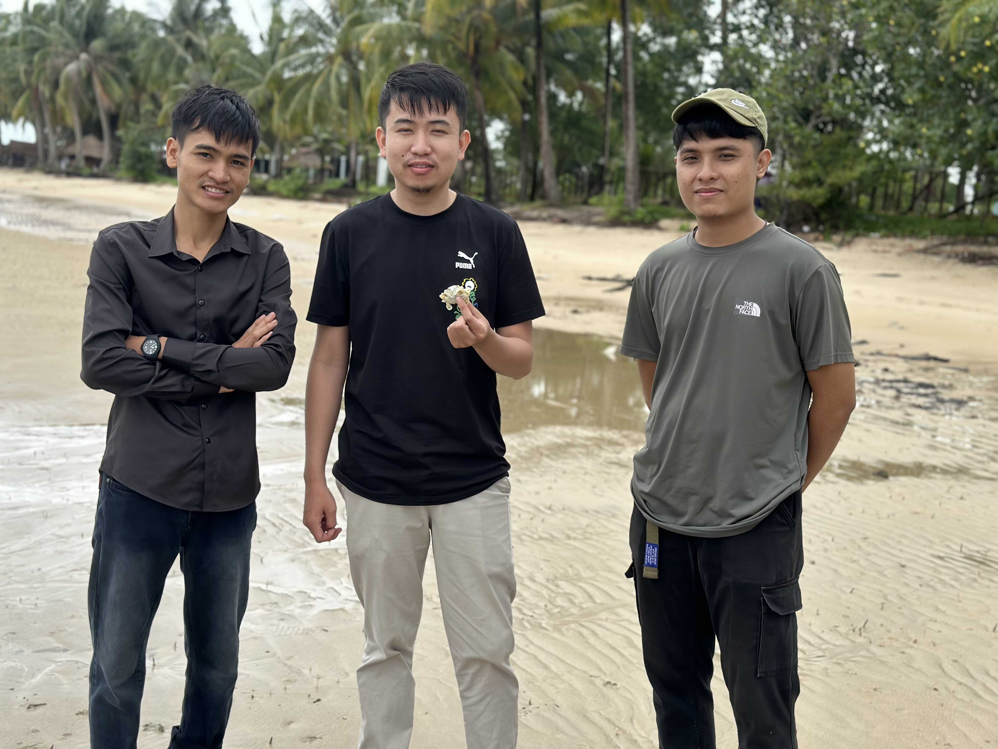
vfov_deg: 30.3
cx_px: 499
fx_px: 1384
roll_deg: -4.2
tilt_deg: -6.3
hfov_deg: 39.7
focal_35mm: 48
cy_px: 374
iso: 80
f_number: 1.78
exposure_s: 1/1242
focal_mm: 6.86
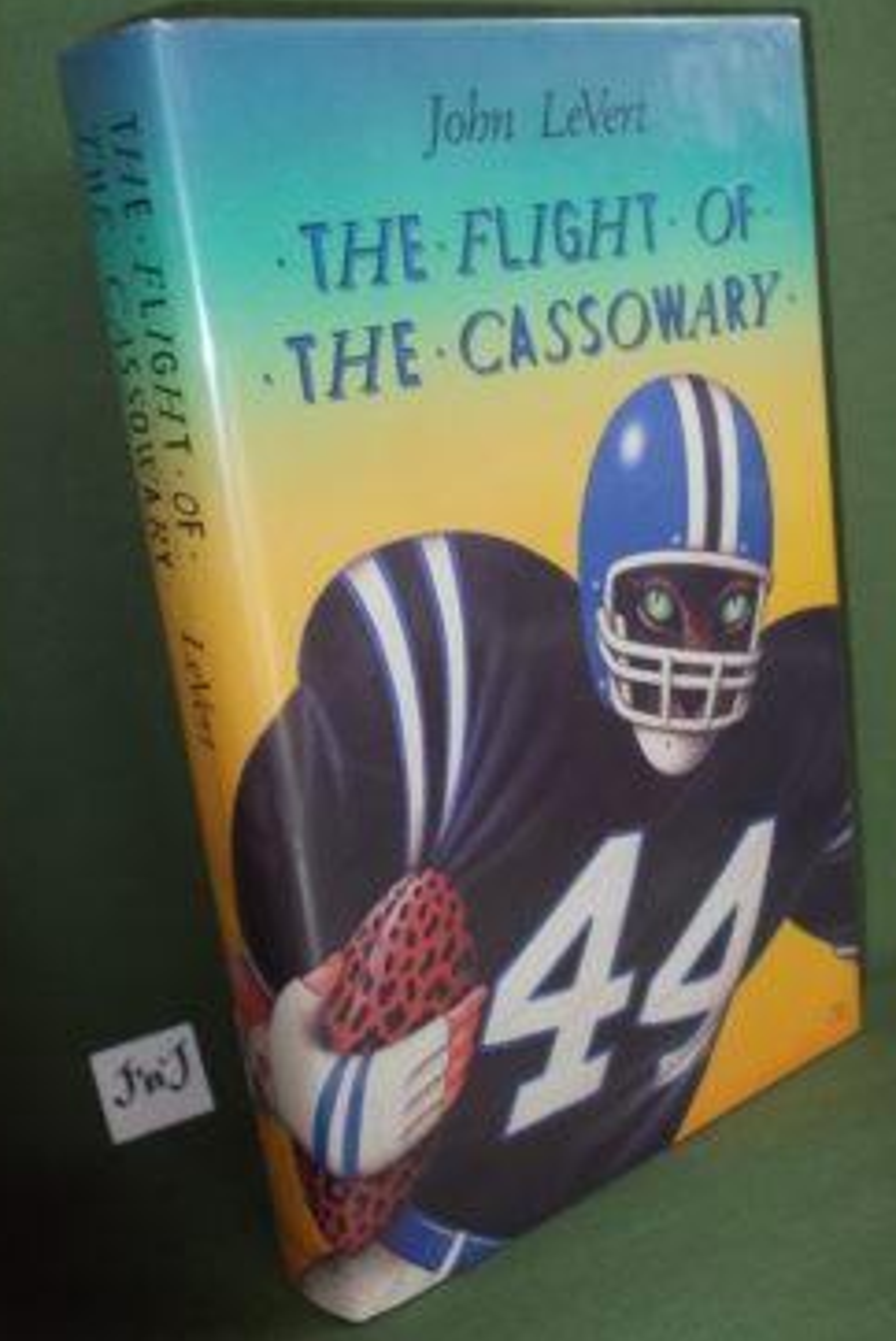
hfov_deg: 33.5
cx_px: 457
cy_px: 669
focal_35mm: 40
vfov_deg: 48.4
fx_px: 1490
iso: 200
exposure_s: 1/30
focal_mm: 5.3
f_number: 3.1
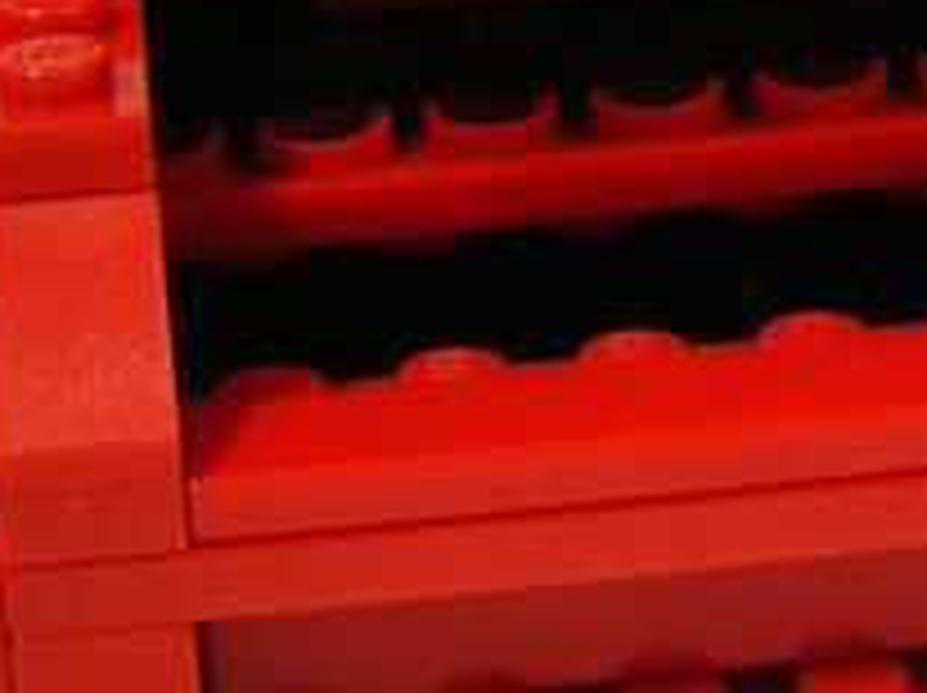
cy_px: 117
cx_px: 670
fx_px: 4574
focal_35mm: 171
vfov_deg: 8.6
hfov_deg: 11.5
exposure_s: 1/3.9
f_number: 3.6
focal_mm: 9.1
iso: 152
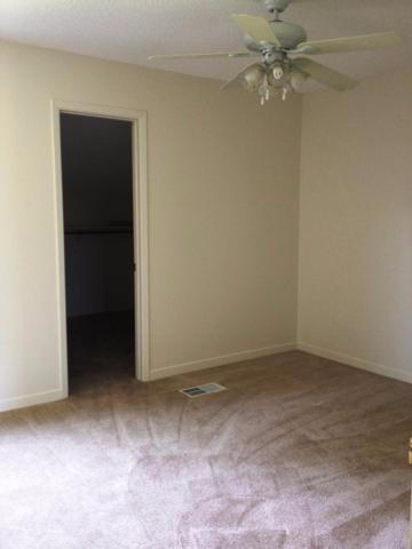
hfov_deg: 40.7
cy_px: 274
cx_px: 206
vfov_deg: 52.6
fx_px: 555
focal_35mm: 35
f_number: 2.4
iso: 200
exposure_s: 1/20
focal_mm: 4.28
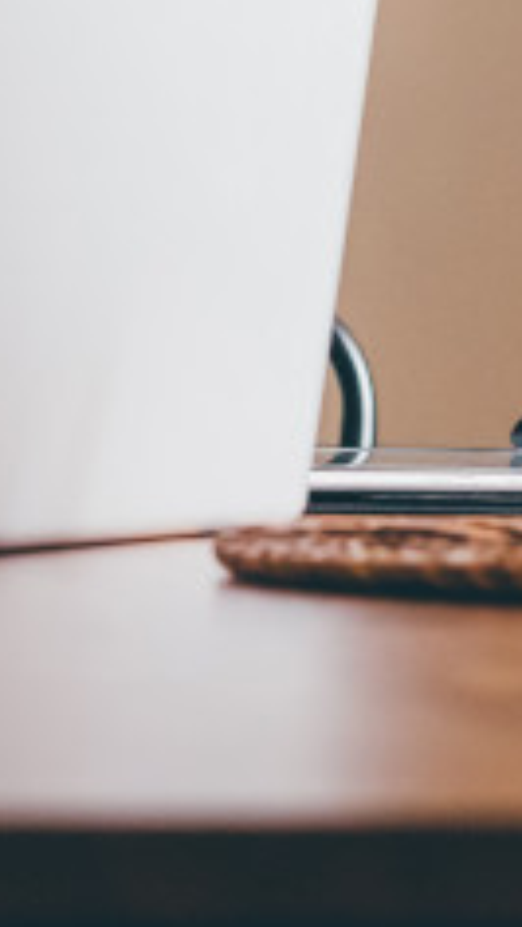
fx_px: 6536
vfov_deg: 8.1
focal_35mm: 266
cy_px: 434
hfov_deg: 4.5
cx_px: -400
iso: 1000
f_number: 2.8
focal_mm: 50
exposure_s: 1/320
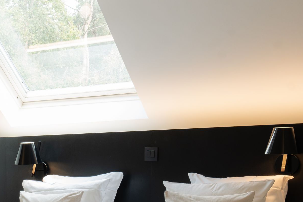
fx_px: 648
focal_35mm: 77
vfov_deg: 16.8
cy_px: 253
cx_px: 18
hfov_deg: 25.3
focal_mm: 24
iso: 3200
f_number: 9.5
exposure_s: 1/125
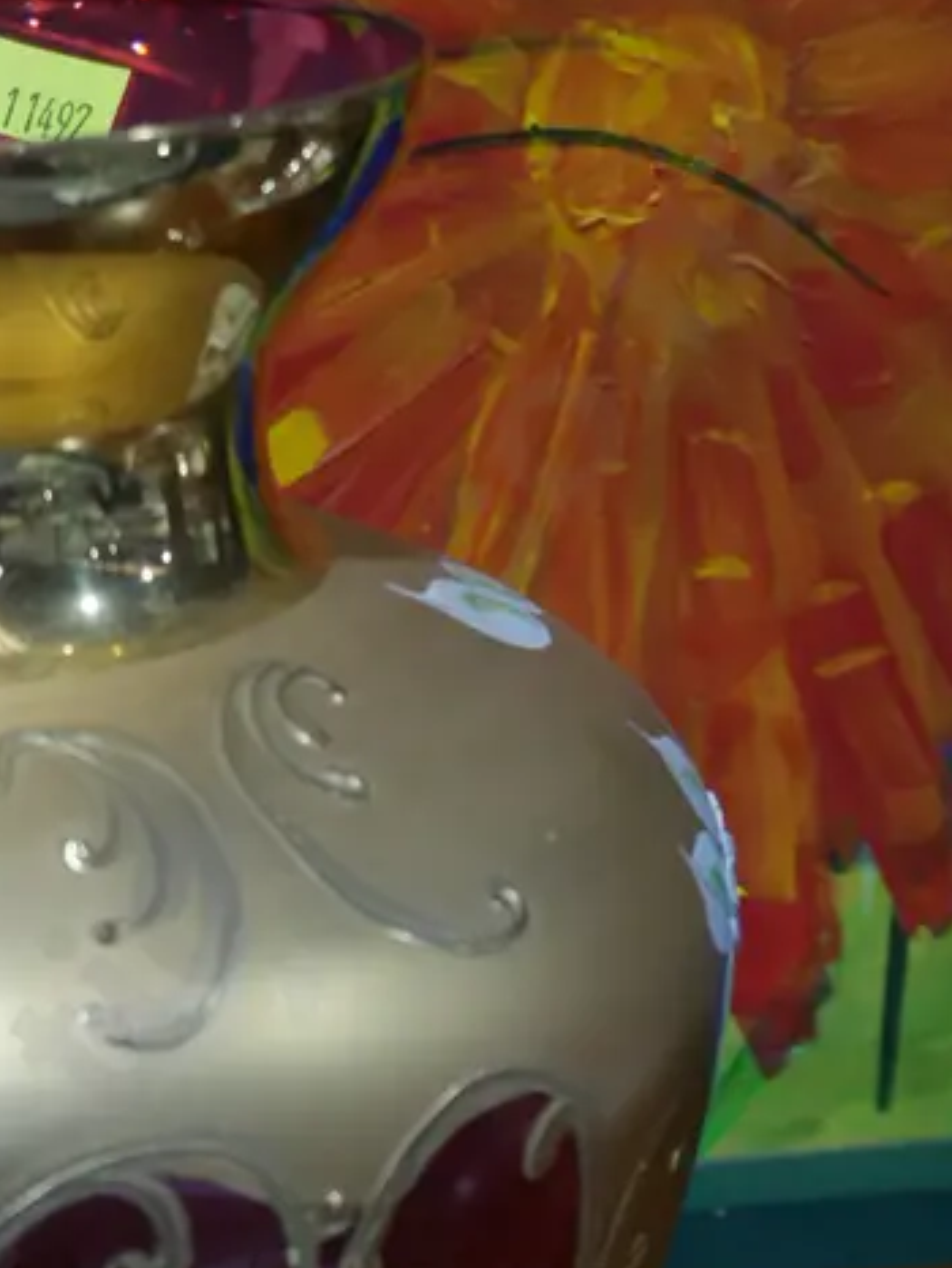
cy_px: 1241
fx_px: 3700
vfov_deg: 19.0
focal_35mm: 101
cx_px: -46
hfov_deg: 14.4
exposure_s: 1/60
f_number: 5.1
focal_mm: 23
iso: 640
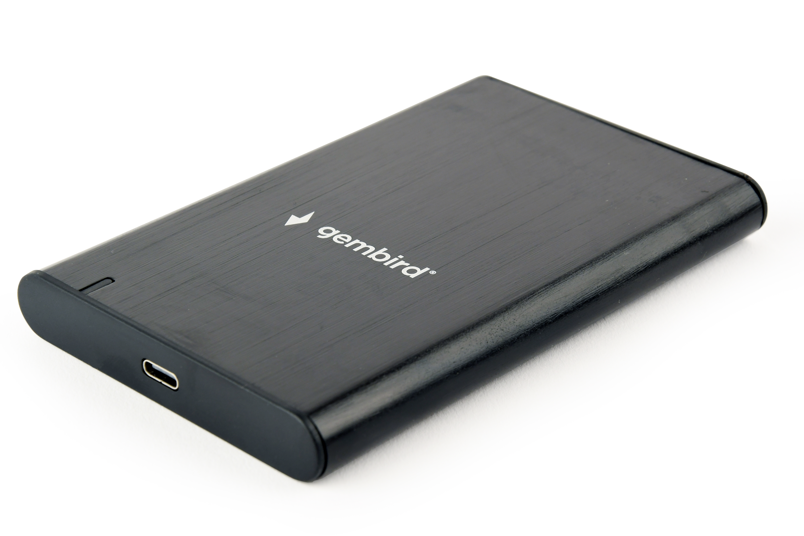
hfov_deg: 15.2
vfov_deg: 10.2
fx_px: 3015
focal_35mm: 135
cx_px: 402
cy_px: 268
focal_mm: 90
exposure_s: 1/40
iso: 400
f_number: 16
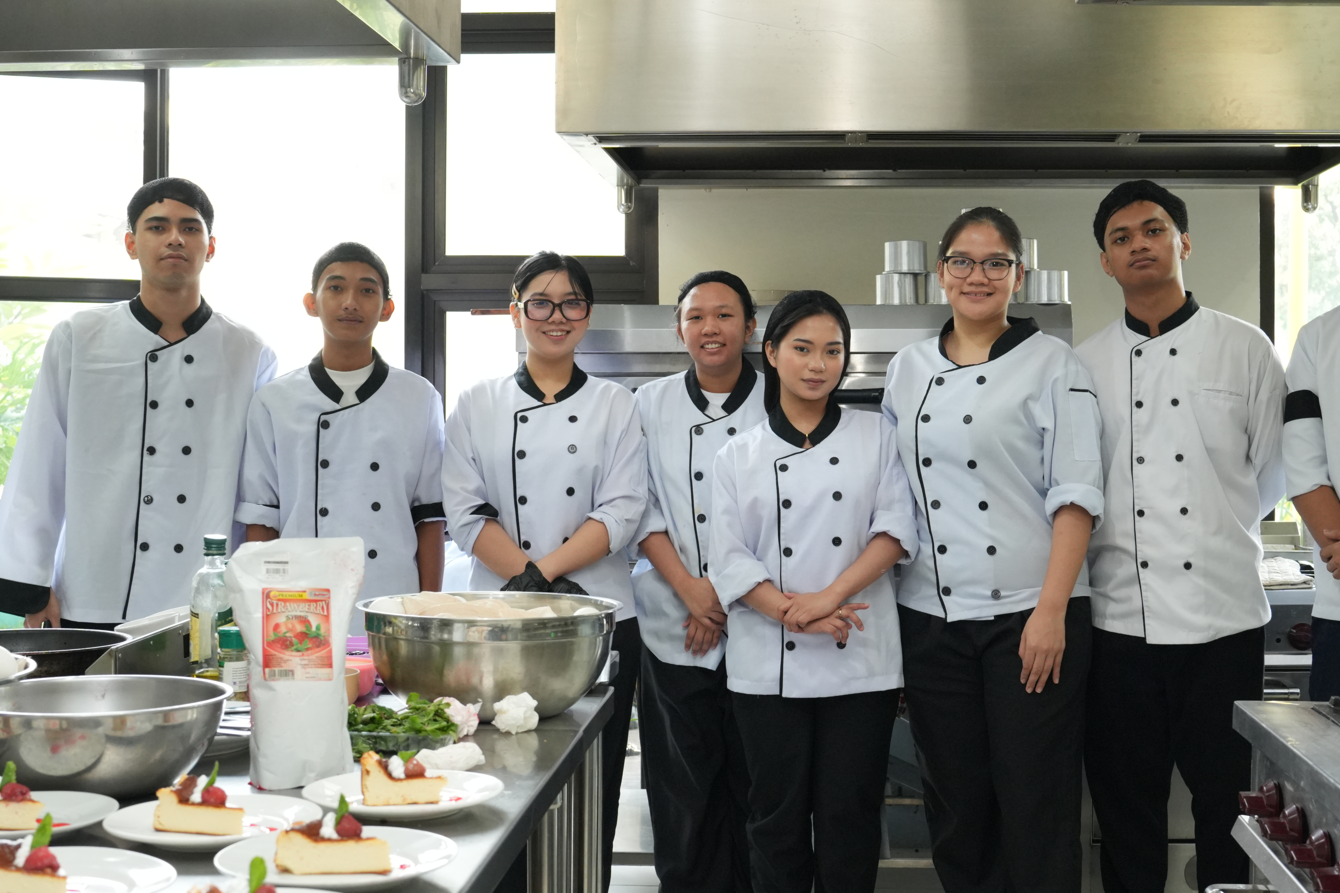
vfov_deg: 28.1
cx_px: 765
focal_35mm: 48
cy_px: 434
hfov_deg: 41.0
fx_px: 1787
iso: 2000
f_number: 4.5
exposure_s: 1/160
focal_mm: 28
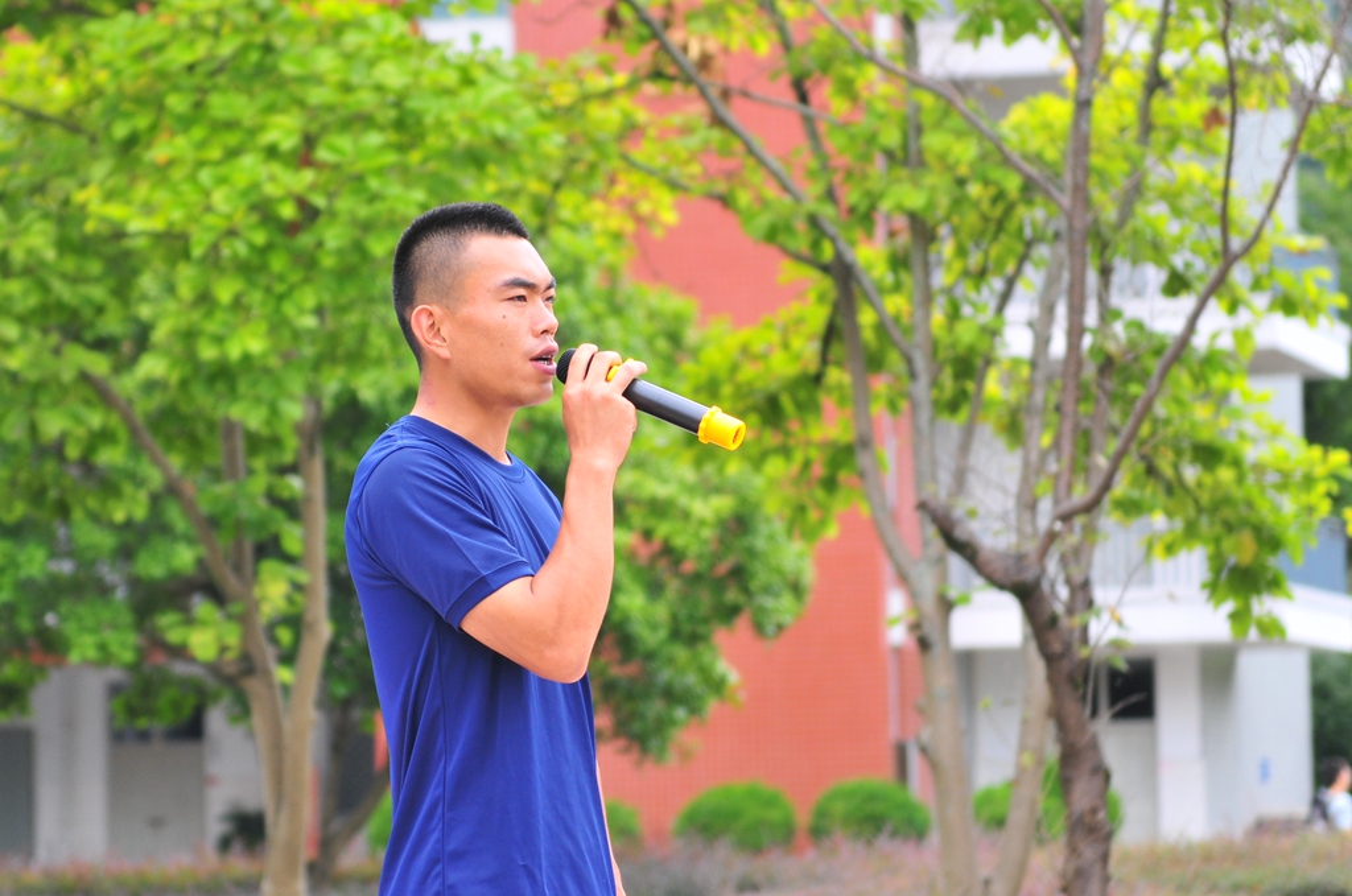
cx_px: 676
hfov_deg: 19.5
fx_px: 3937
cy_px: 448
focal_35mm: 105
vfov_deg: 13.0
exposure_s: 1/400
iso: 200
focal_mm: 70
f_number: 2.8
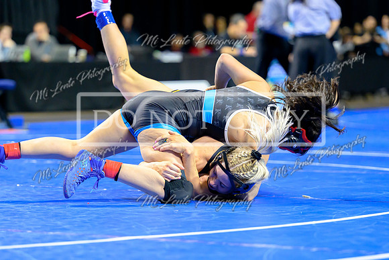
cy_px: 149
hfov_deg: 12.5
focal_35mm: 165
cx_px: 169
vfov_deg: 8.3
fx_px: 1780
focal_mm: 125
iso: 3200
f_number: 2.8
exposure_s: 1/800
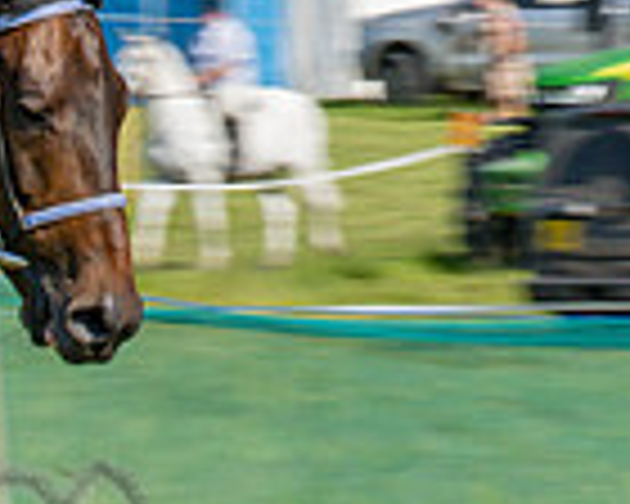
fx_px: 9528
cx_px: -1019
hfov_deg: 3.7
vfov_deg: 3.0
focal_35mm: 511
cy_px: 414
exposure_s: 1/160
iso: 100
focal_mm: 70
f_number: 16
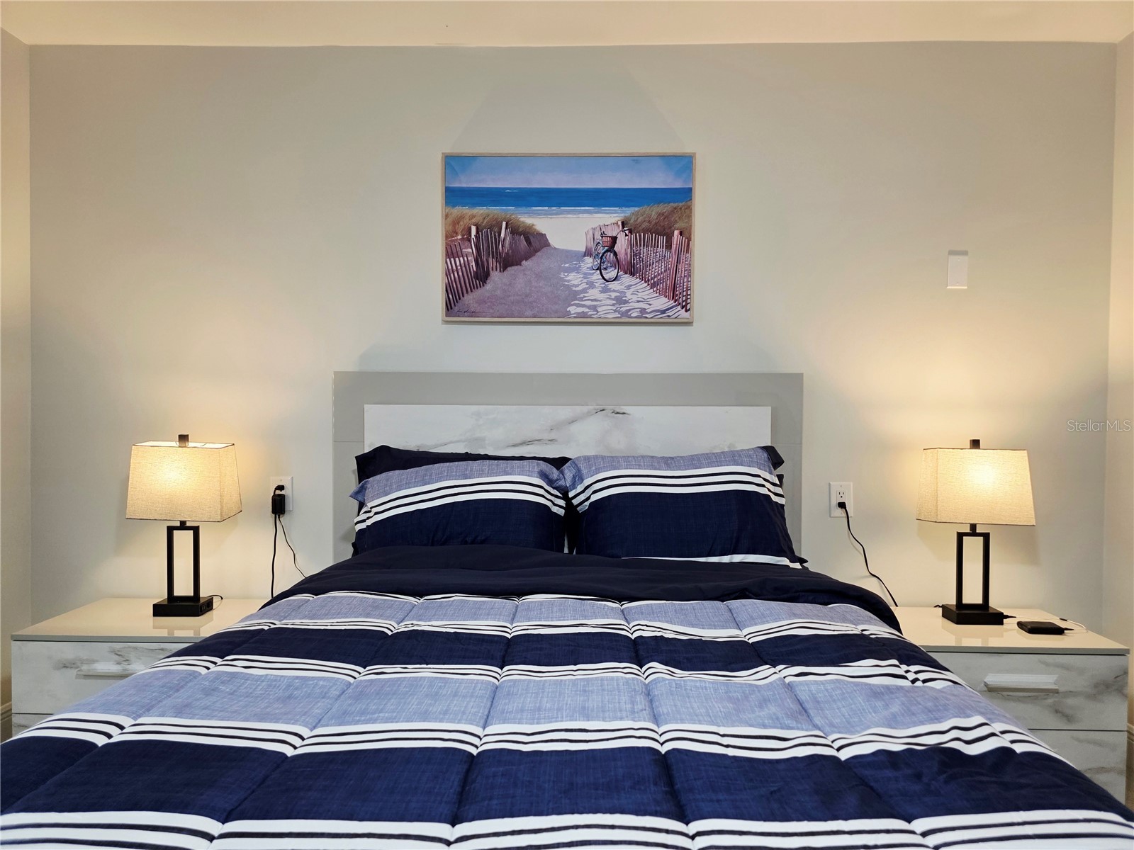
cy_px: 425
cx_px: 567
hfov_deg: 73.9
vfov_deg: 58.9
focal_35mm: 23
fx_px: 753
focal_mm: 6.3
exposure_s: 1/120
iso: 200
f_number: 1.7
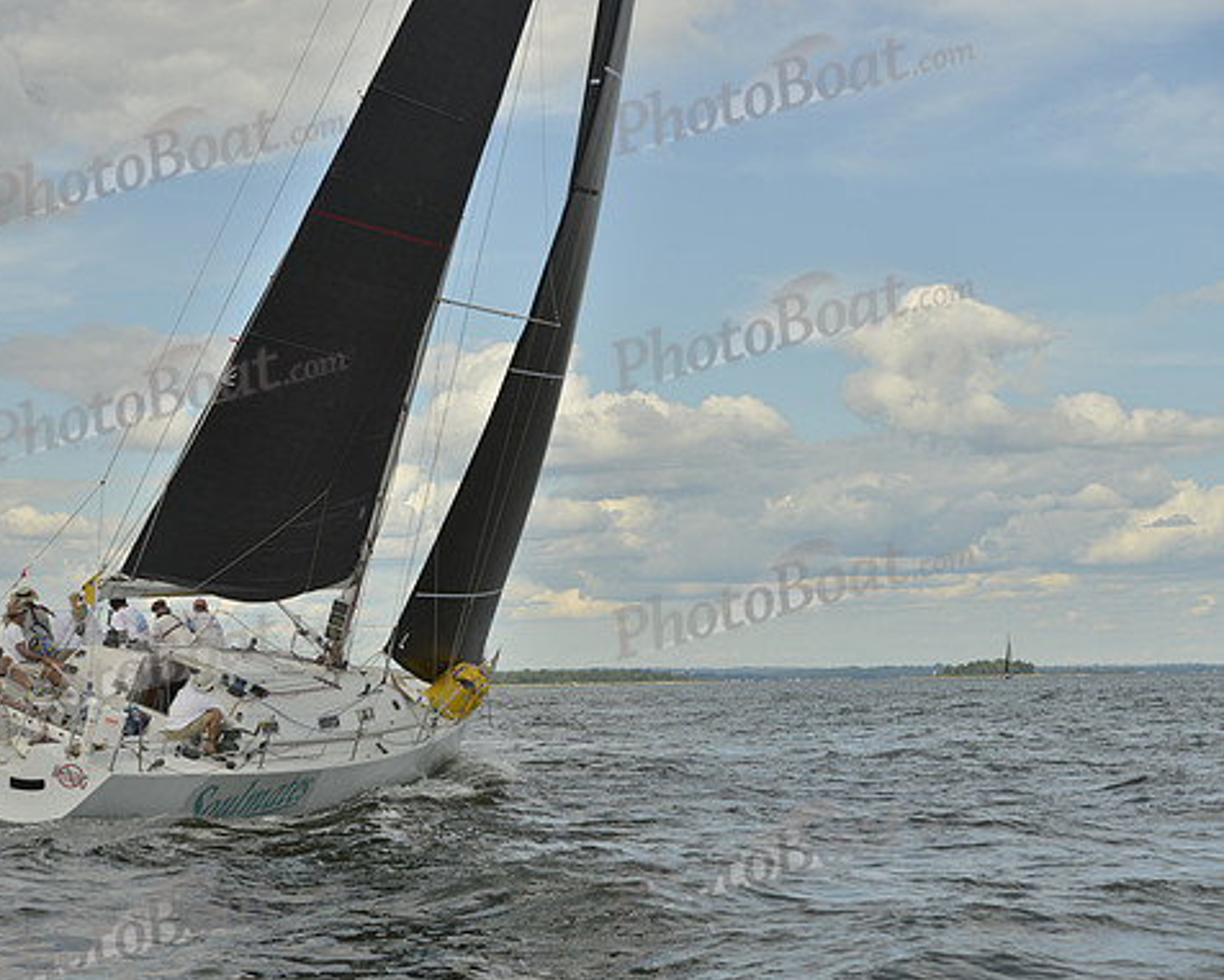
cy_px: 495
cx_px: 481
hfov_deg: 23.8
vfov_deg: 19.2
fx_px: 2899
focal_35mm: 80
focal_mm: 70
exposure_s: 1/1000
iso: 200
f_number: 7.1
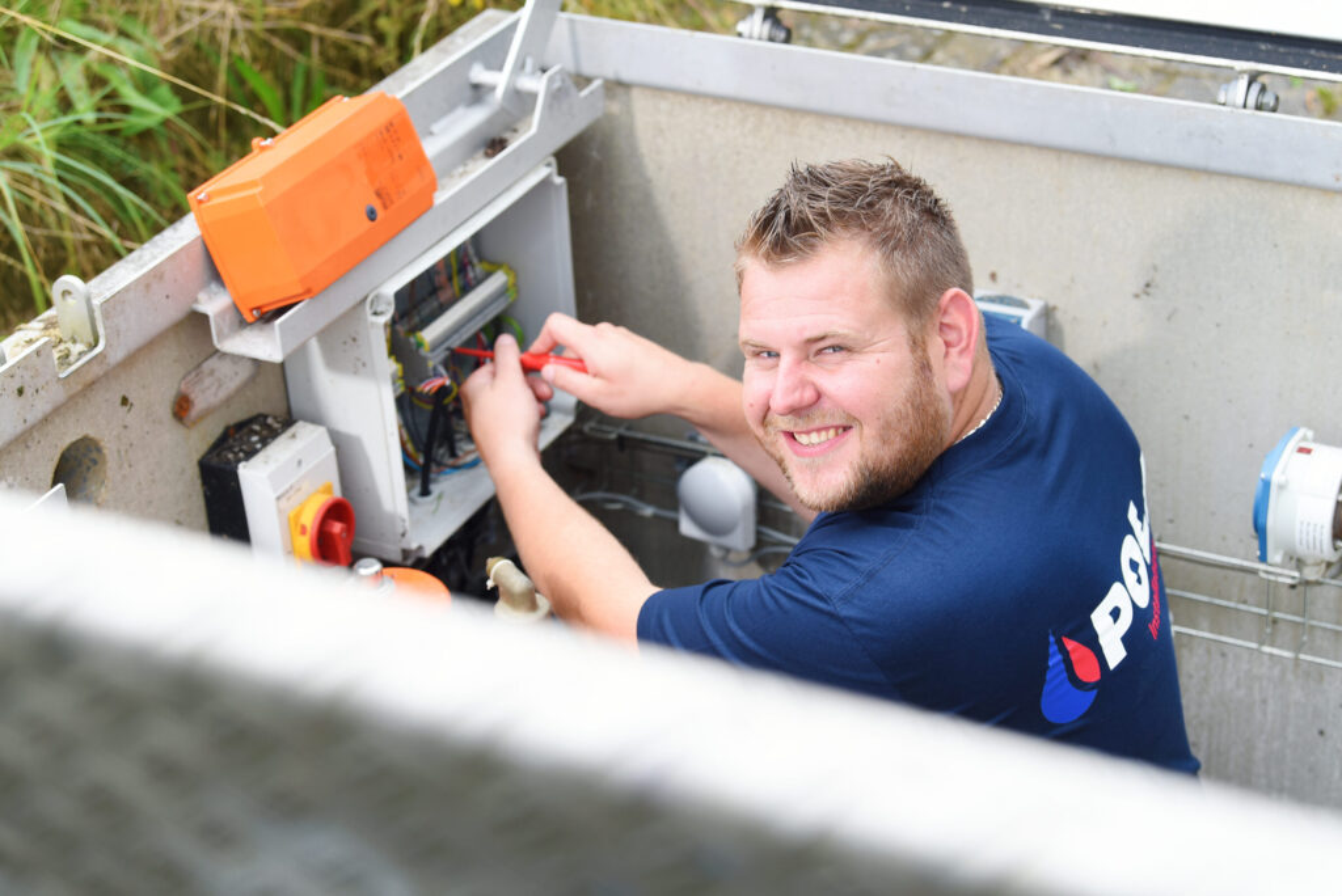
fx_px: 2984
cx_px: 671
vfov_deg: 17.1
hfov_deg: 25.3
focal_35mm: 80
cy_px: 448
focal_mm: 80
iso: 125
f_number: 4.5
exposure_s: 1/250
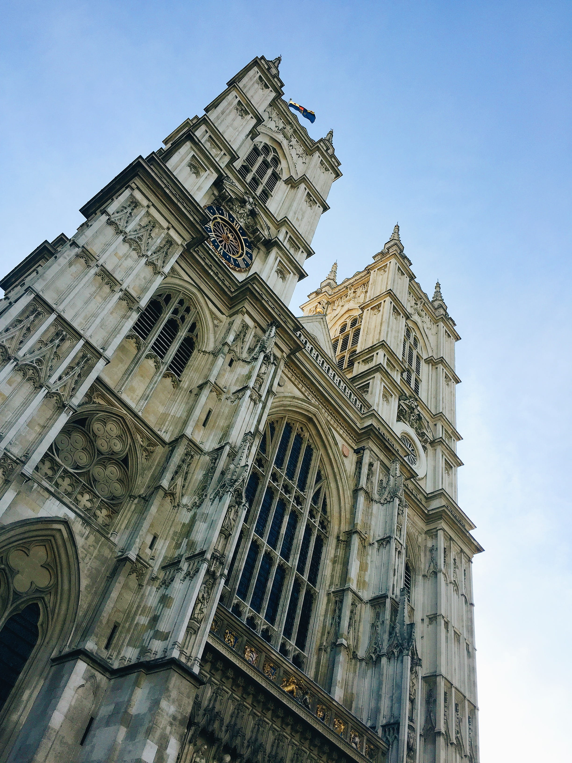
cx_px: 286
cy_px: 382
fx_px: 639
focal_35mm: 29
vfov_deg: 61.7
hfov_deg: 48.2
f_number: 2.2
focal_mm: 4.15
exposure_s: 1/1068
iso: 32
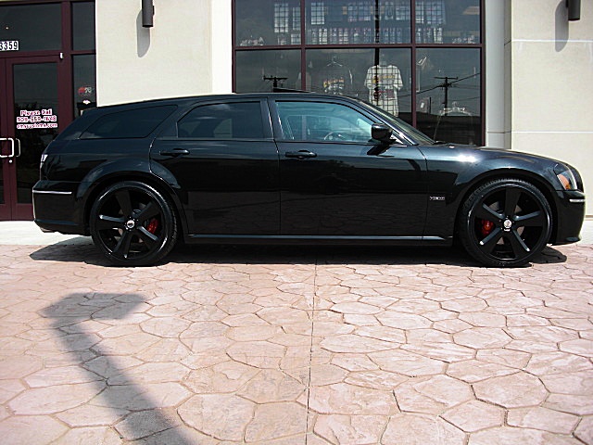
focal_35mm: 36
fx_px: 617
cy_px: 222
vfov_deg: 39.7
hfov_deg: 51.4
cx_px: 296
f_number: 2.8
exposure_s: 1/800
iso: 50
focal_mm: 6.3
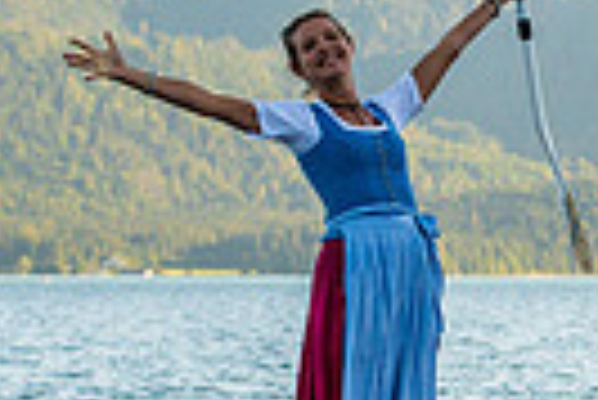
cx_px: 791
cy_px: 193
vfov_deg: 4.2
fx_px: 5438
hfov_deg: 6.2
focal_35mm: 327
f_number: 4.5
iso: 400
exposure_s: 1/2500
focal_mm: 75
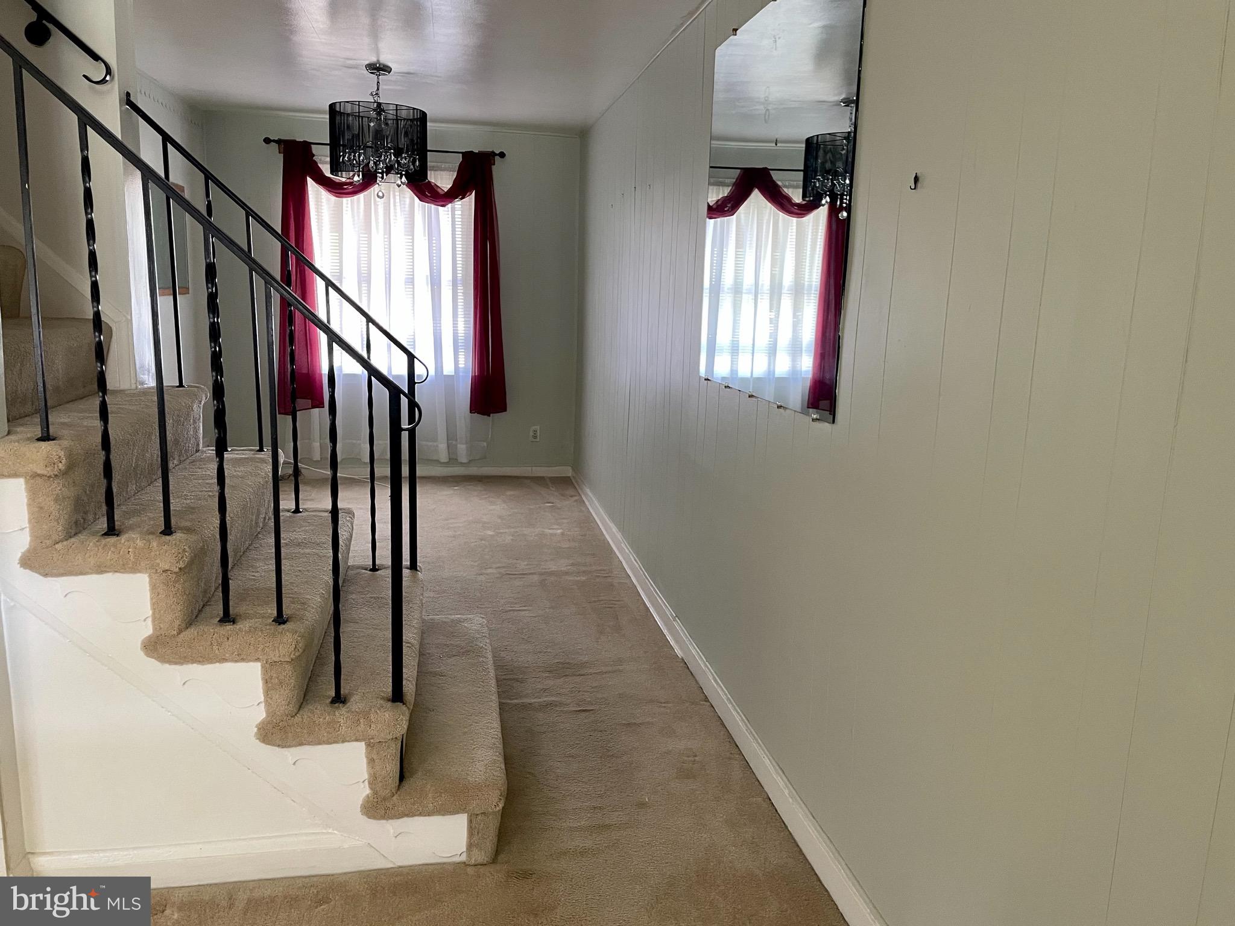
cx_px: 618
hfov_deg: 67.3
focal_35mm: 26
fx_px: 928
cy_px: 463
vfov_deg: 53.1
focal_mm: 4.2
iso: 320
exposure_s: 1/60
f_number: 1.6
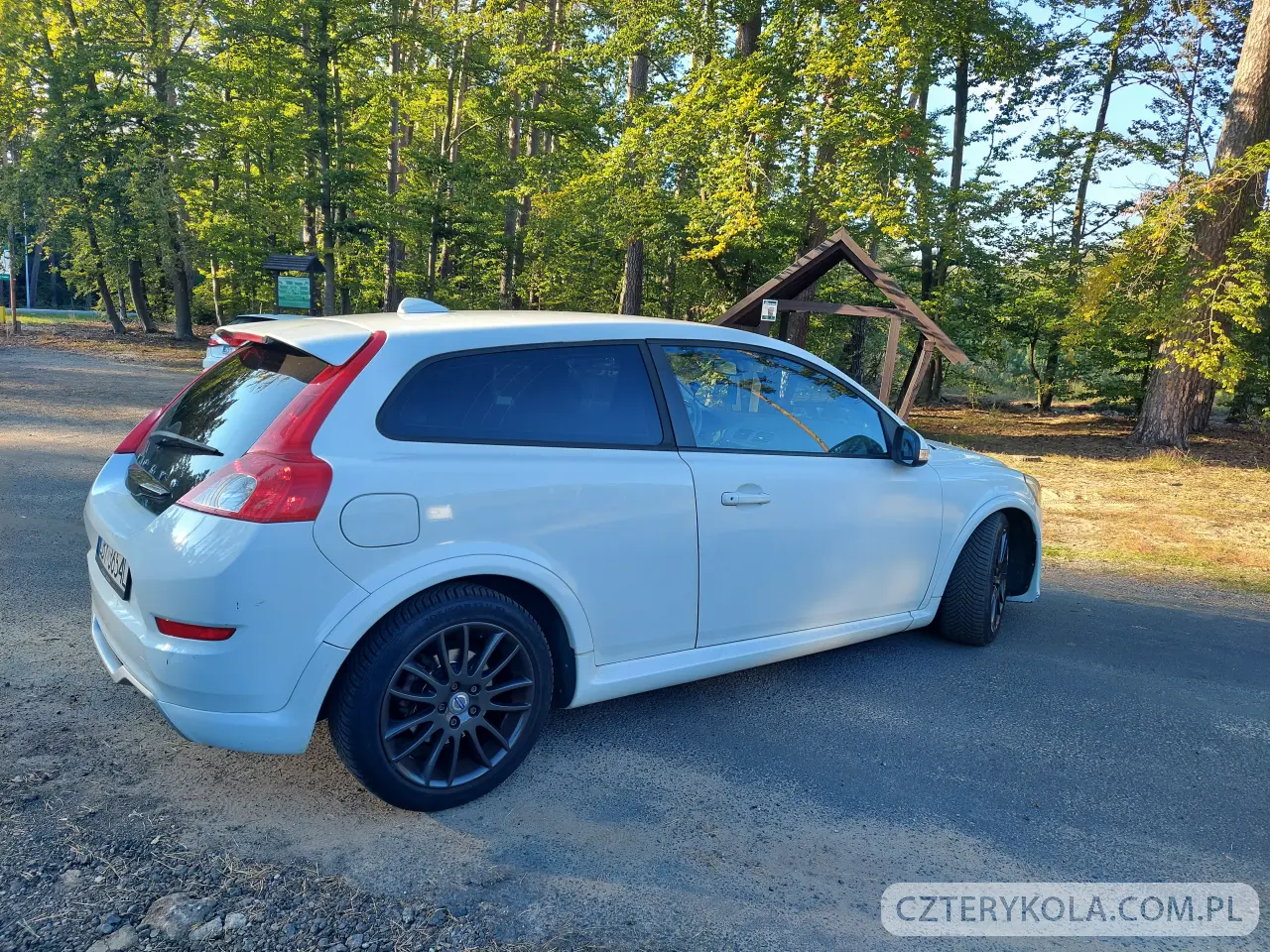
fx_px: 881
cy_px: 476
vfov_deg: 56.8
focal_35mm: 24
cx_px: 635
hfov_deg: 71.6
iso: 40
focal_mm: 5.23
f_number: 1.8
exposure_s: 1/239
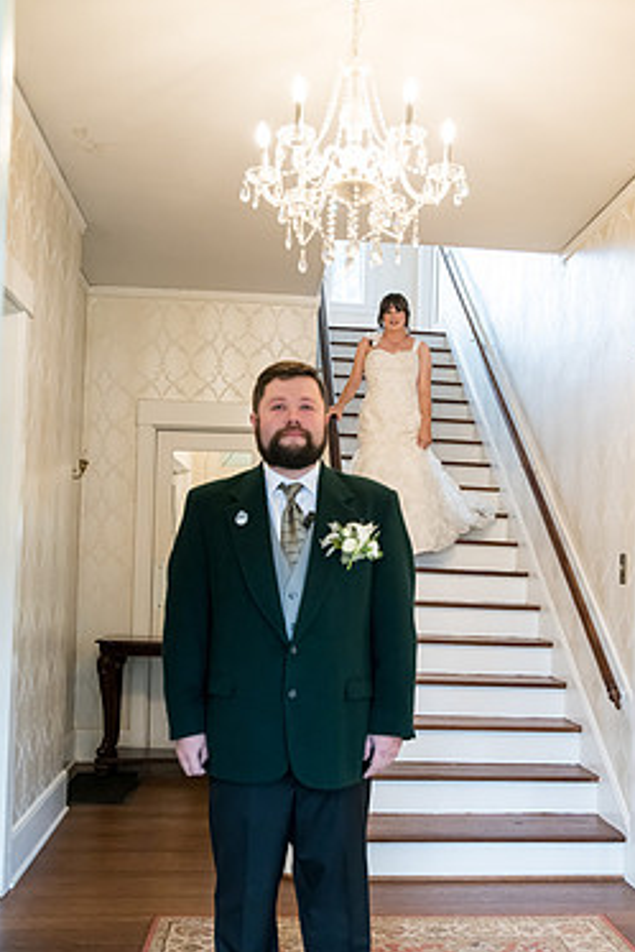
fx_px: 1084
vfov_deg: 47.3
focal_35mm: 41
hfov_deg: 32.6
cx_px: 377
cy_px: 528
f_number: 3.5
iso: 3200
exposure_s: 1/320
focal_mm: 34
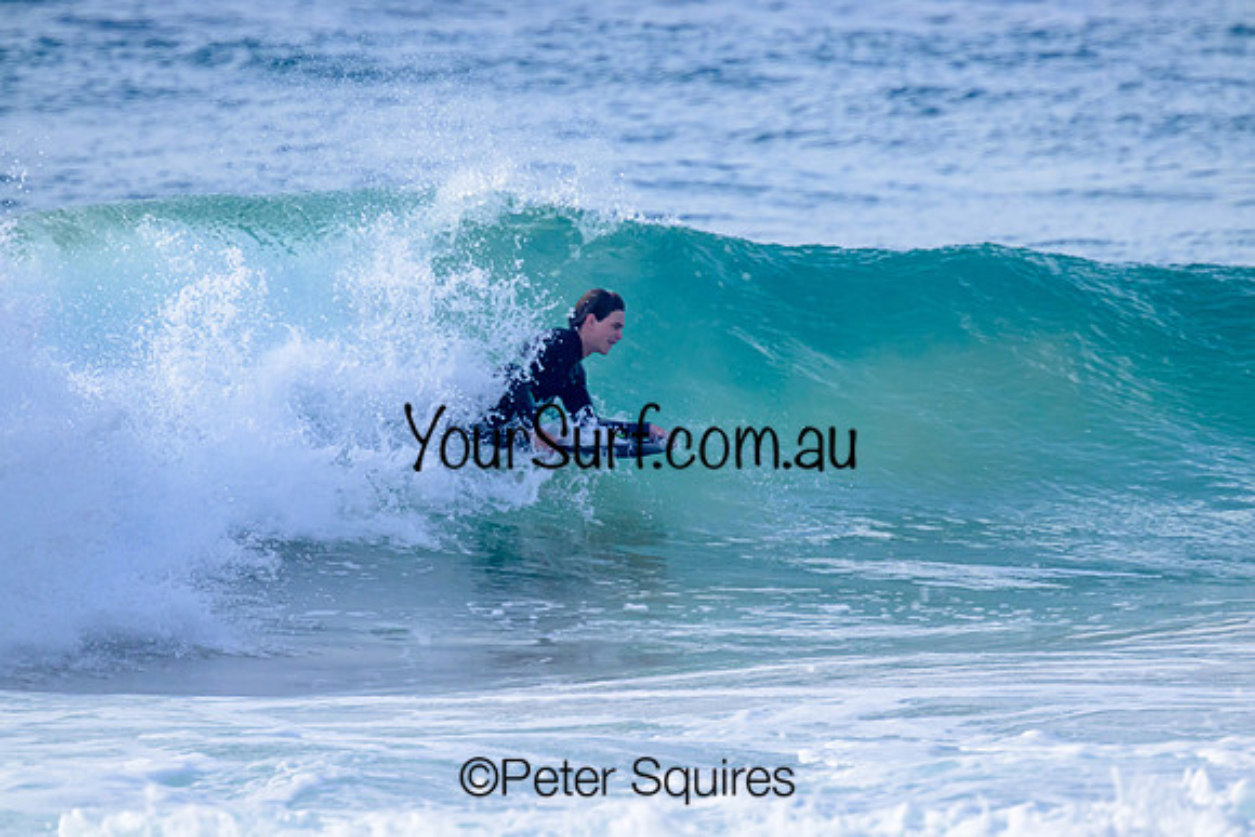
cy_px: 418
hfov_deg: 2.6
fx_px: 27894
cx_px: 628
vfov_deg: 1.7
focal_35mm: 800
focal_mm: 800
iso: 1800
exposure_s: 1/2000
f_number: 11
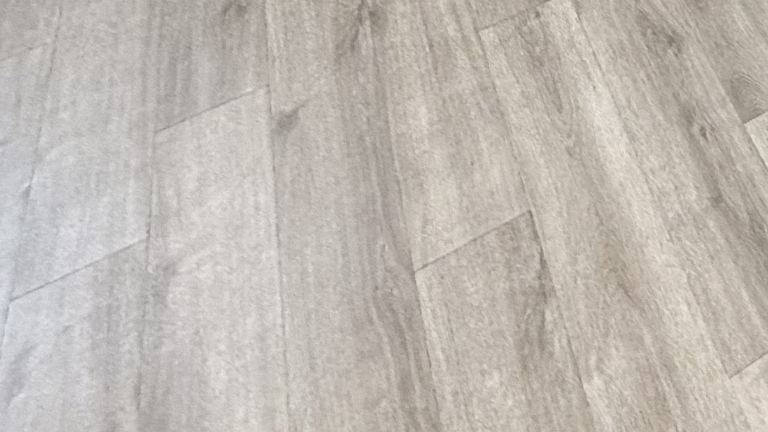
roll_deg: +2.3
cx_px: 923
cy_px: -444
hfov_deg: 33.1
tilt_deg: -22.3
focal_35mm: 51
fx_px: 1038
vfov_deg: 17.0
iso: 320
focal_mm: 2.22
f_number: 2.2
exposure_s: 1/60
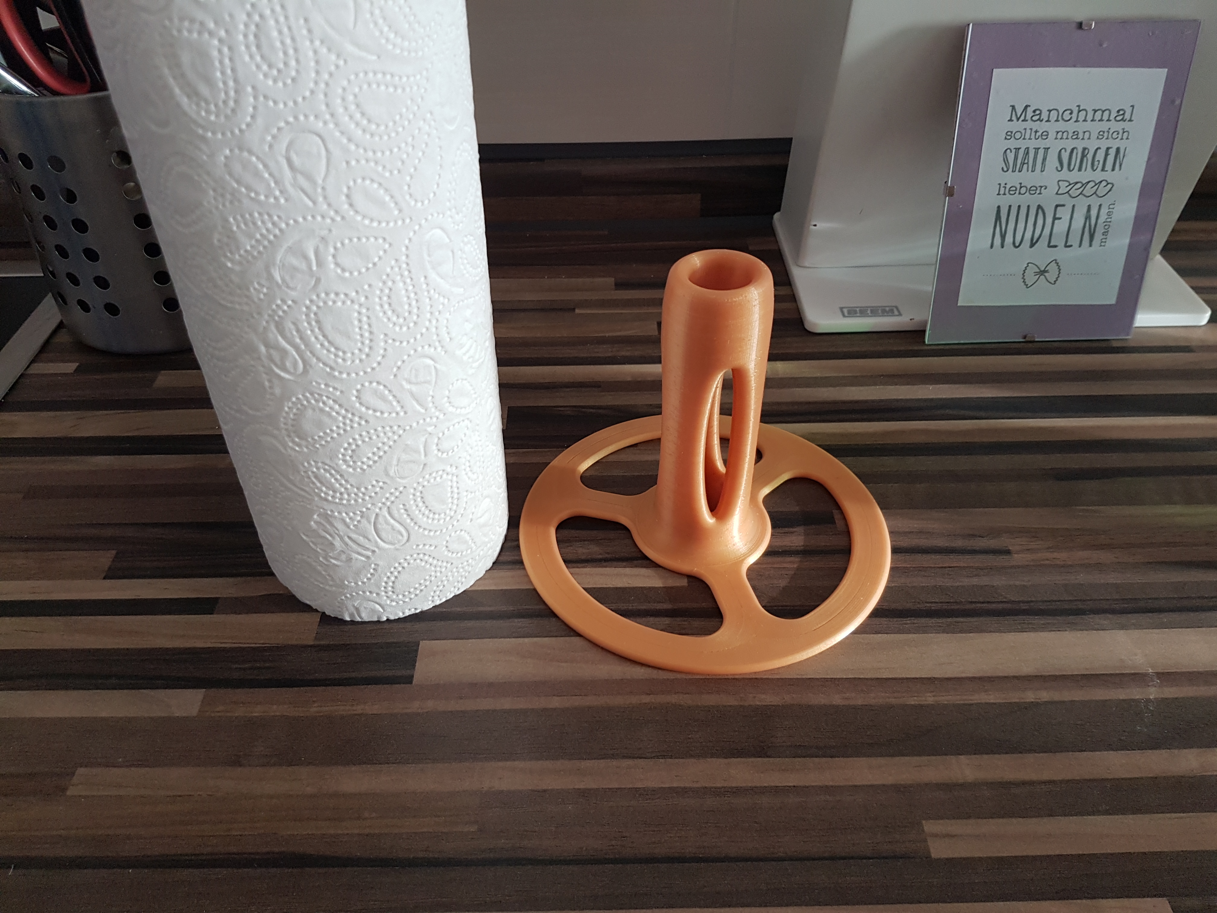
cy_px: 456
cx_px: 608
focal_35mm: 26
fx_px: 914
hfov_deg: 67.3
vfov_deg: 53.1
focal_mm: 4.2
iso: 100
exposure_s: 1/50
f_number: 1.7
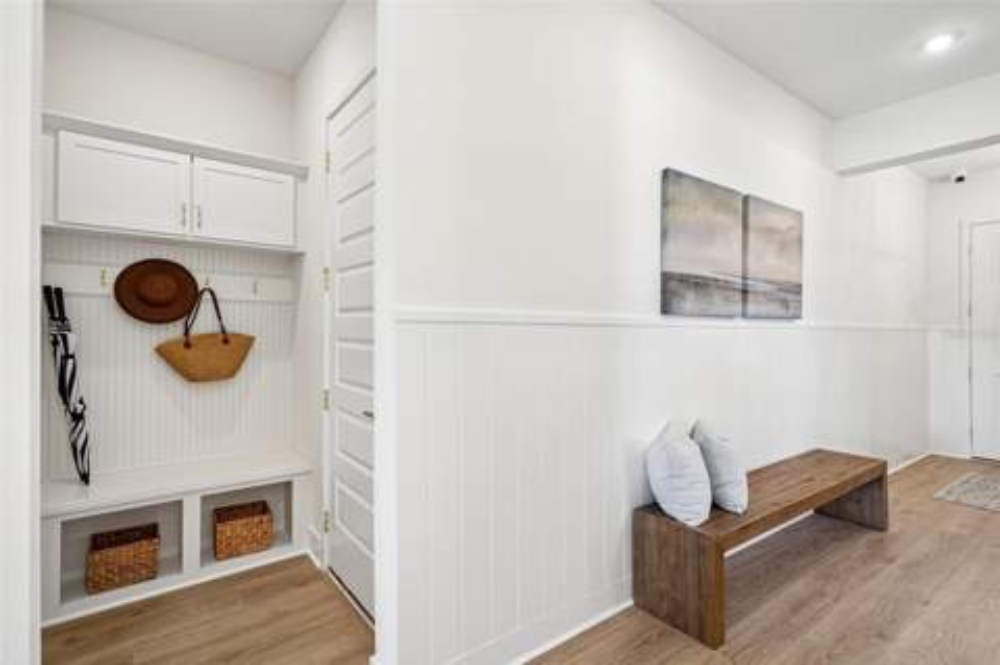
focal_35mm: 18
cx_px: 500
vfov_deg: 67.3
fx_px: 499
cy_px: 332
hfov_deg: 90.1
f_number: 9
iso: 400
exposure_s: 1/13
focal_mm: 18
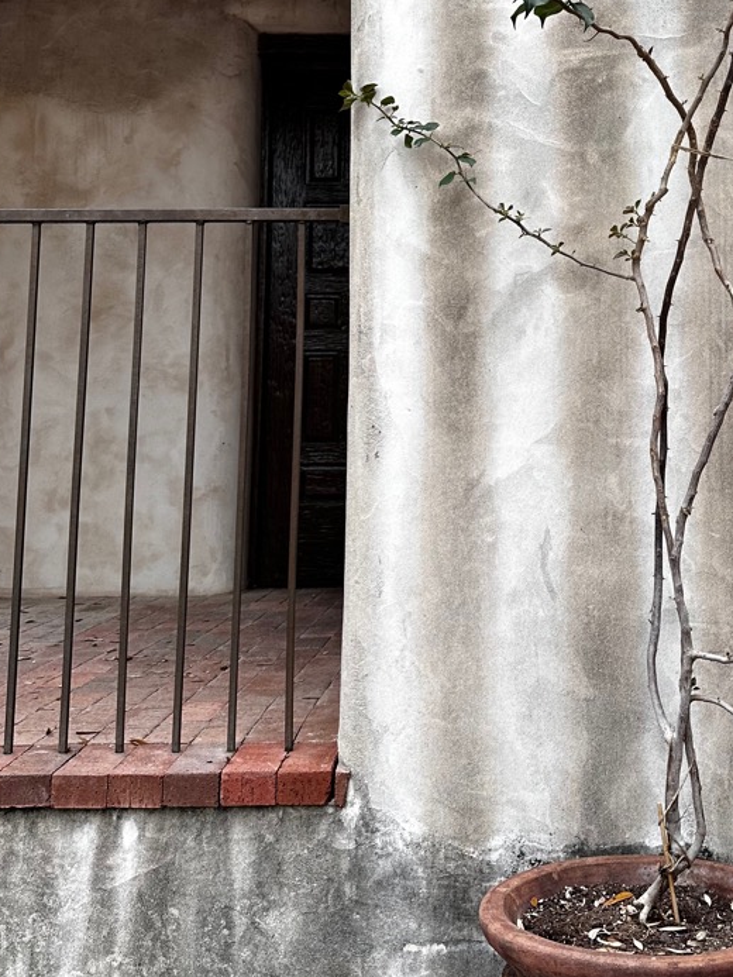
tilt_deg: +10.1
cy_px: 228
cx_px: 553
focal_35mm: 45
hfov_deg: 31.6
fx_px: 1270
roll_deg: +0.1
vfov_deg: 40.7
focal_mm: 6.86
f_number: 1.78
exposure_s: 1/121
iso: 80
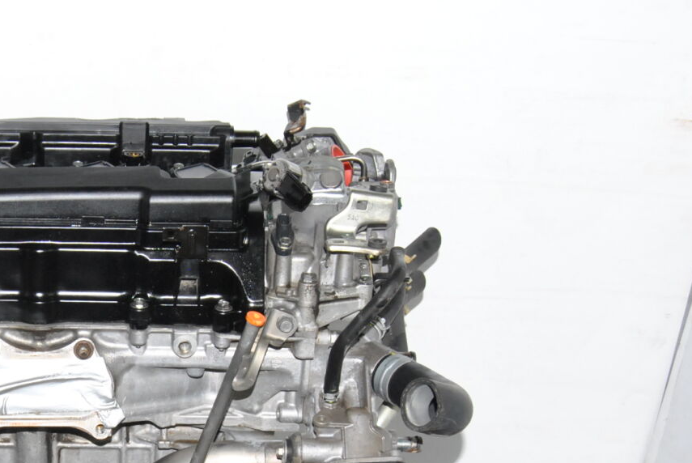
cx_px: 49
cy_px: 408
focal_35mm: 73
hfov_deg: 26.6
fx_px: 1405
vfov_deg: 18.4
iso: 800
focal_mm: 26
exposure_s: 1/80
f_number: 14
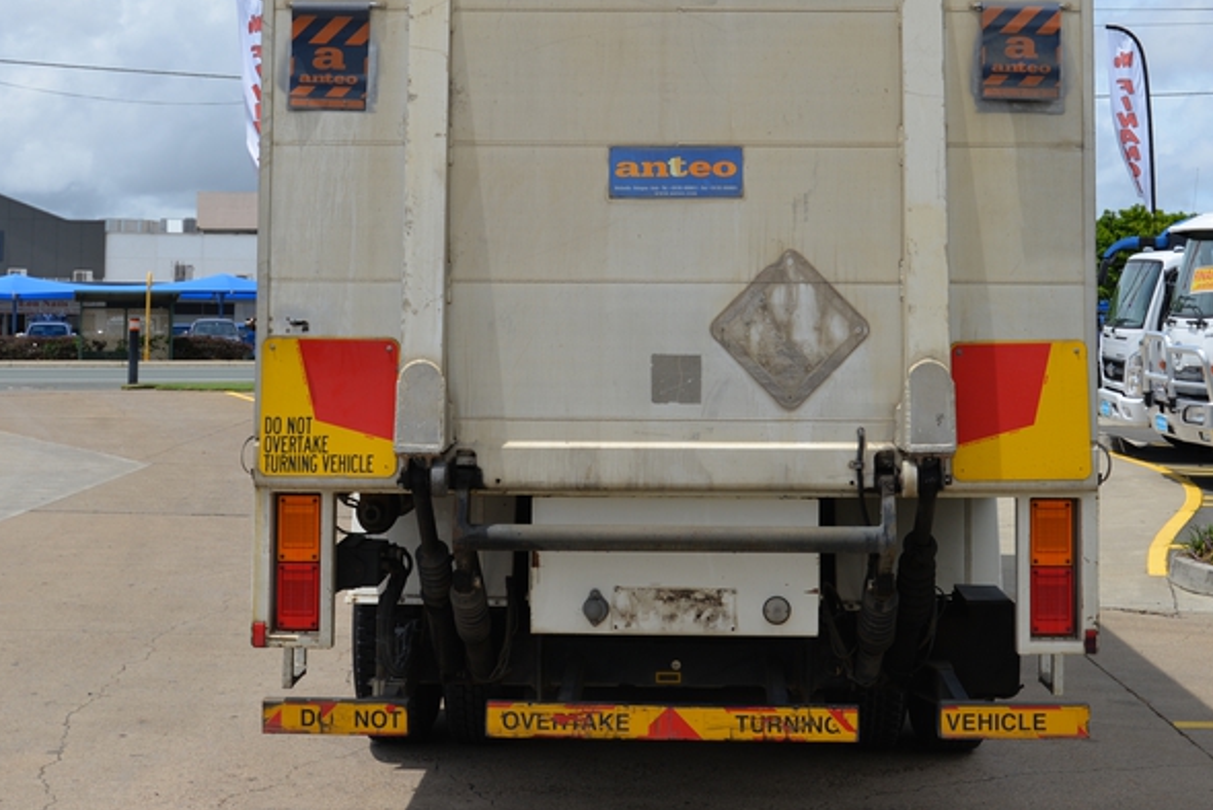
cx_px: 656
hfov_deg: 32.9
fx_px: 2056
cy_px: 177
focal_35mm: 61
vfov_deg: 22.0
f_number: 9
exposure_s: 1/320
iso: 100
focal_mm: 35
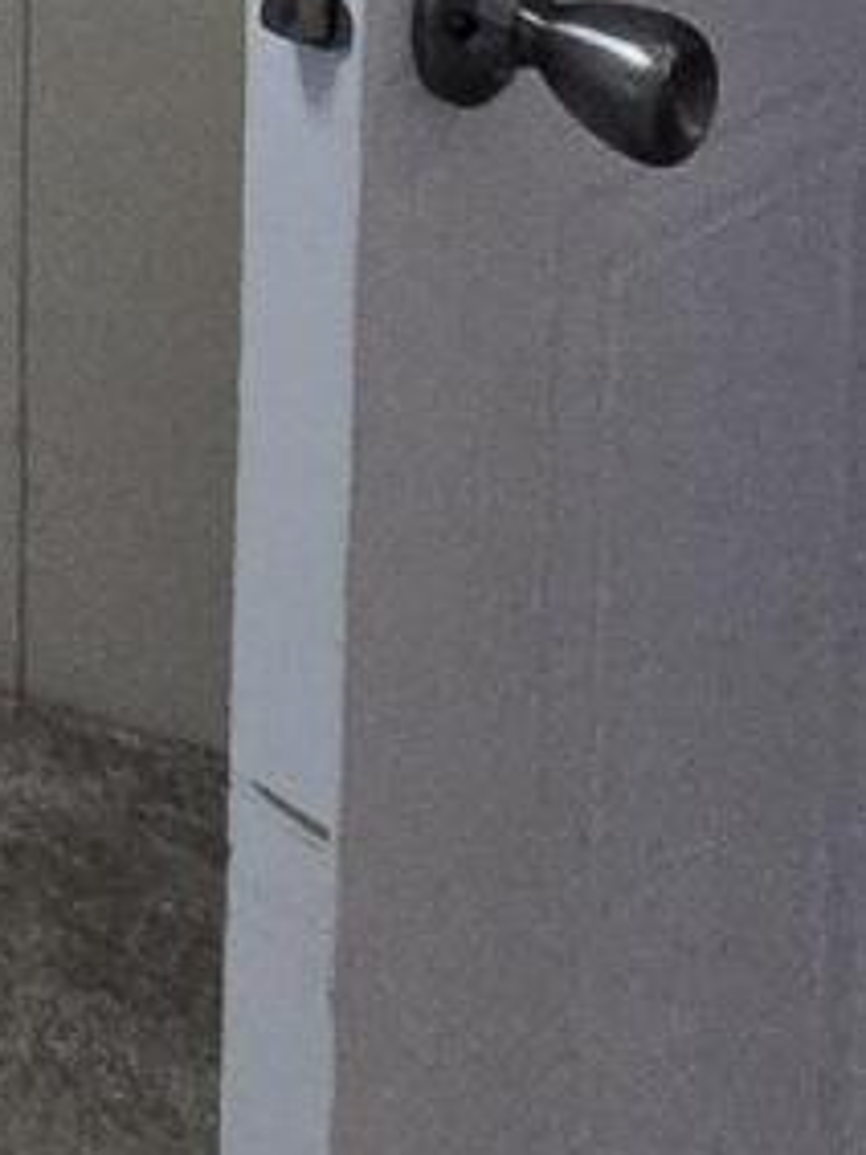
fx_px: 3071
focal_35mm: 92
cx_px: -2190
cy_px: -1743
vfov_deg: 13.8
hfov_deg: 9.4
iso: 250
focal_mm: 2.2
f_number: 2.2
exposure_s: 1/60
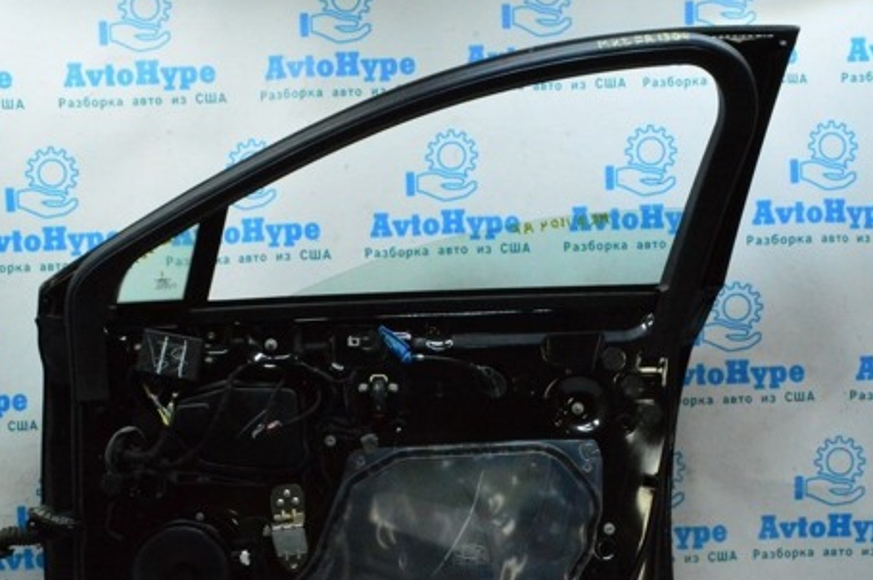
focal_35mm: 38
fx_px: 920
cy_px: 387
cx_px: 409
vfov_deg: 34.6
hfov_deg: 50.7
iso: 6400
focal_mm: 18
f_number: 22
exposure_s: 1/40
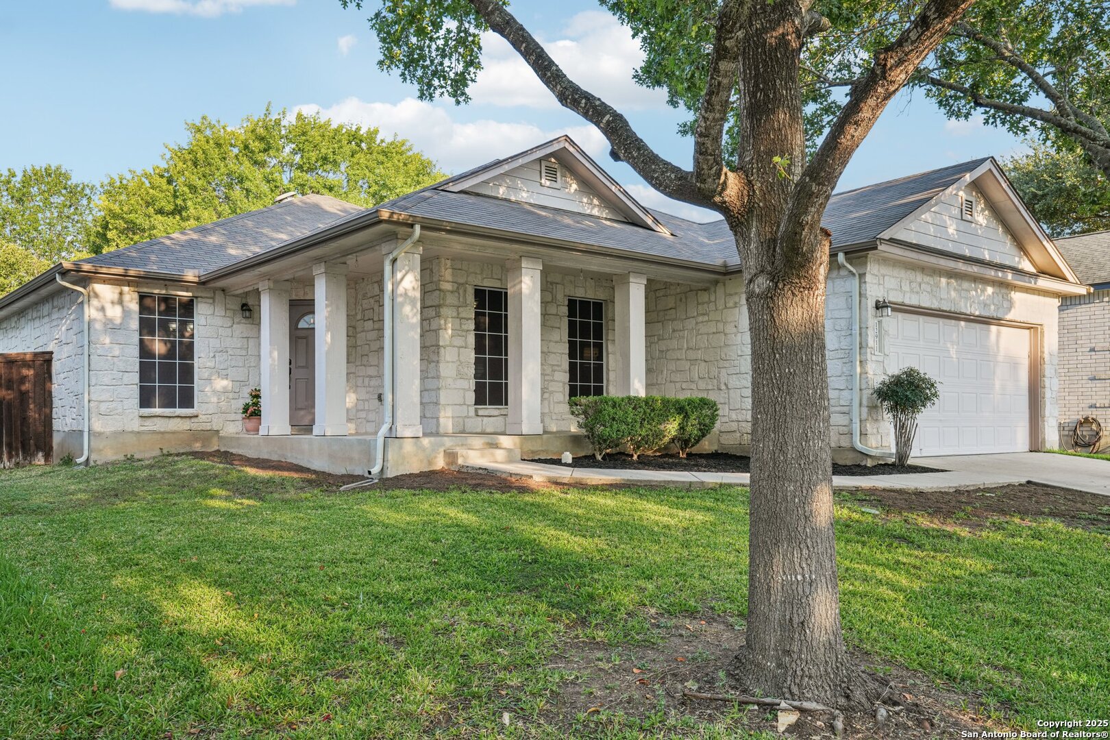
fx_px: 894
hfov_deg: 63.7
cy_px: 370
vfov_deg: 45.0
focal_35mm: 29
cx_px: 555
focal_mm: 29
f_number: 8
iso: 200
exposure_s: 1/45
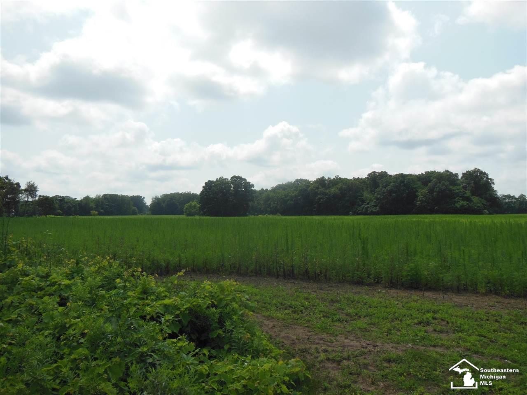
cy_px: 198
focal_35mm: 25
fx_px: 381
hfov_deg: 69.4
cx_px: 264
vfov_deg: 54.9
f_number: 3.5
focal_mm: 4.5
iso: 125
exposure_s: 1/1500
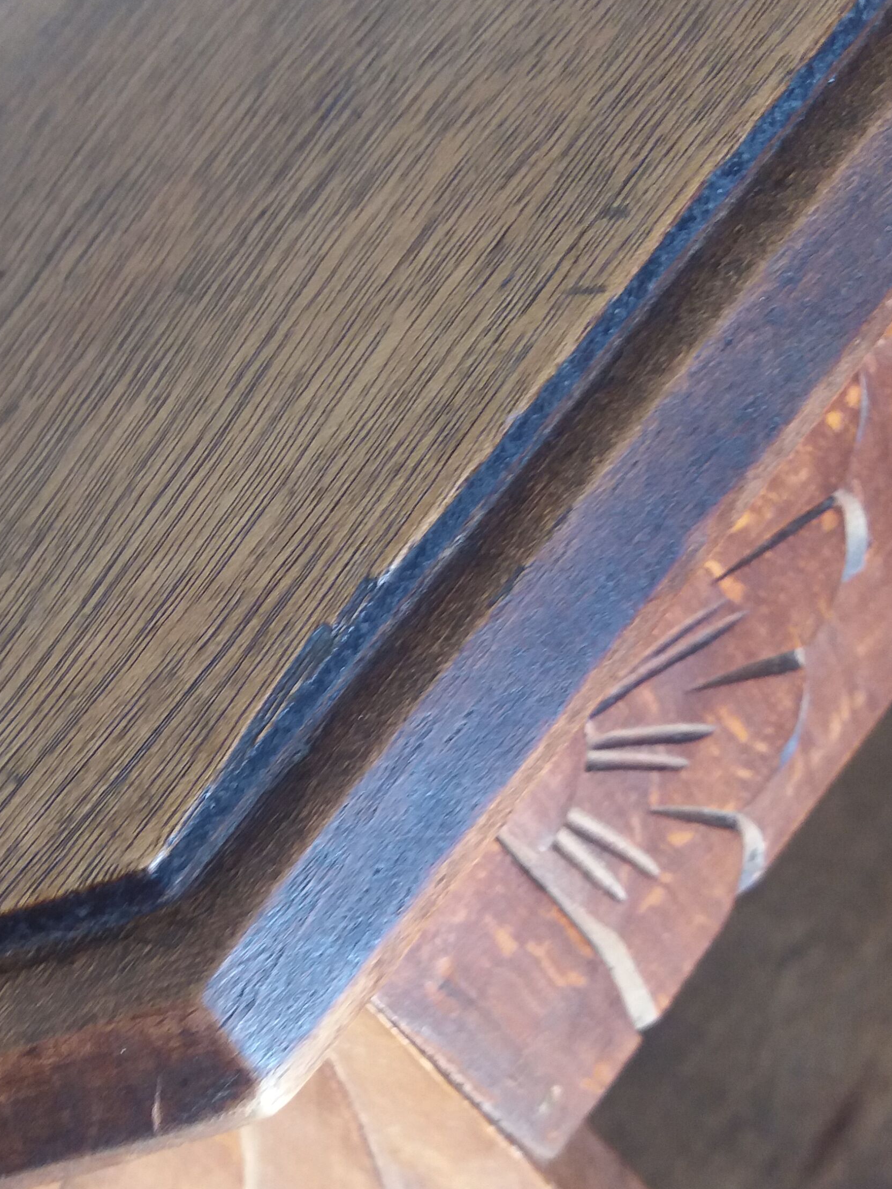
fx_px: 1787
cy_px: 654
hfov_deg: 28.0
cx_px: 397
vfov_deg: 36.8
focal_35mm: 52
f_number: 1.9
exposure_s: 1/33
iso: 125
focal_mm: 3.7
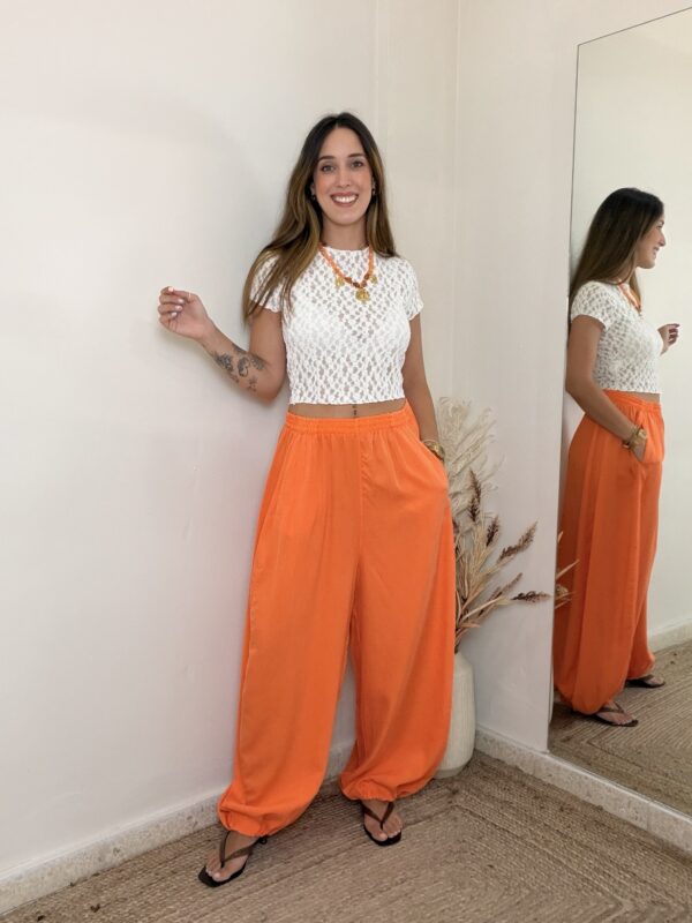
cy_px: 462
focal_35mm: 30
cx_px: 346
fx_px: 800
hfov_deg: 46.8
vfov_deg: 60.0
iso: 125
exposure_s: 1/60
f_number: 1.9
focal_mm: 2.71
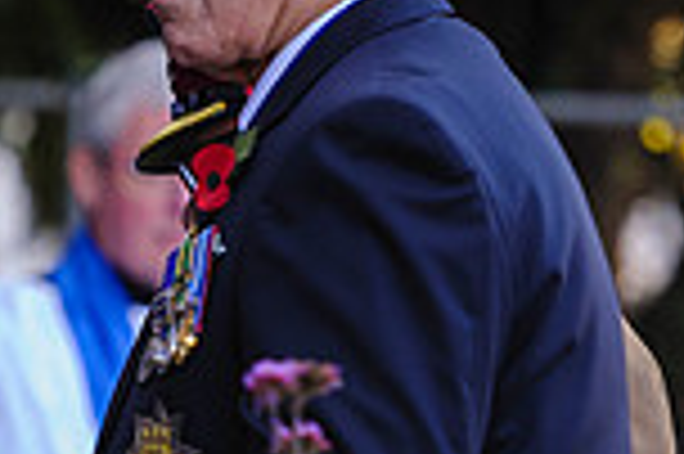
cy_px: 279
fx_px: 12944
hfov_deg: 3.0
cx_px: -217
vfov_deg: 2.0
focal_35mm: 682
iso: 800
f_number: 4
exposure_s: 1/500
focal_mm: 150
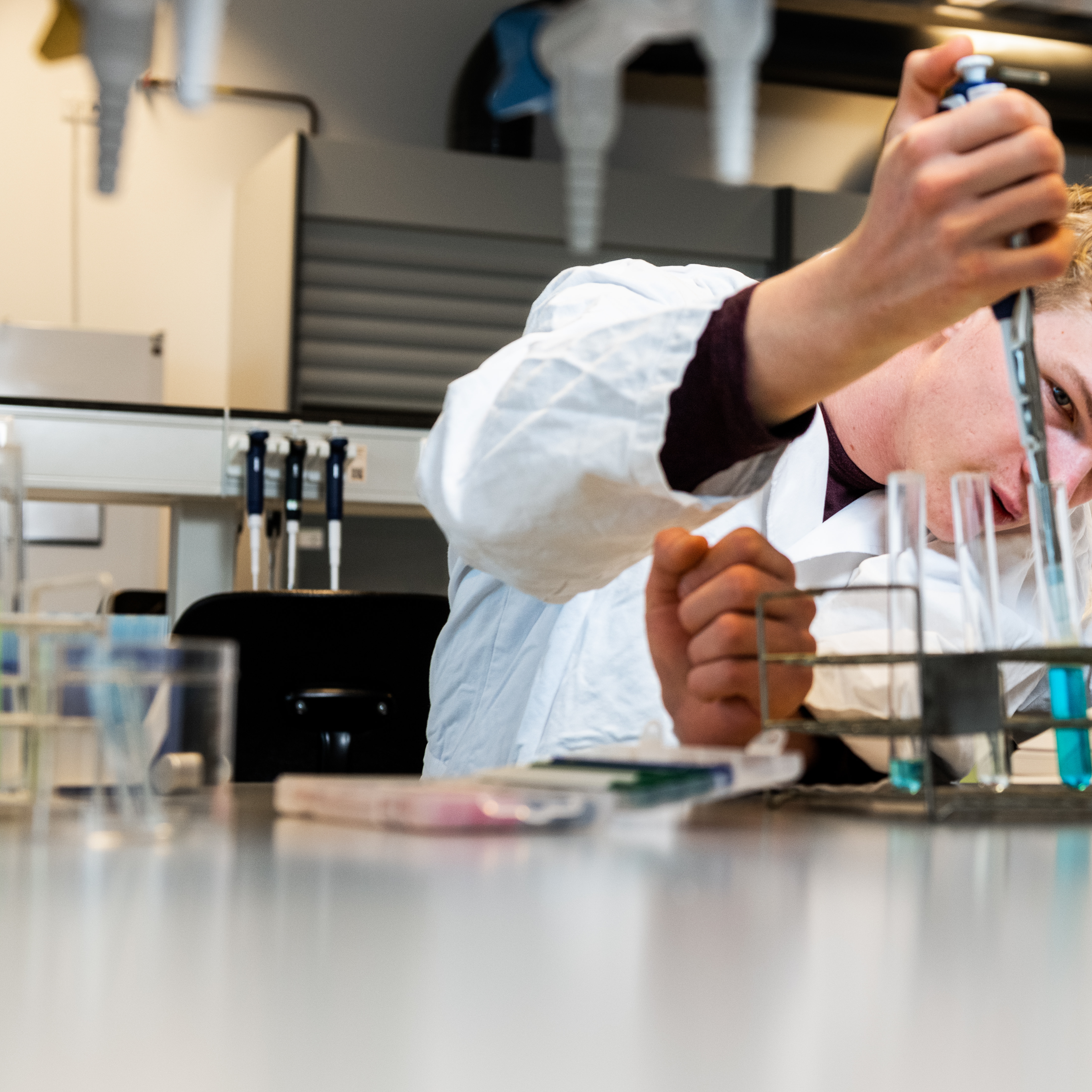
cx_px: 969
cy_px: 509
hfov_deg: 24.0
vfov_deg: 24.7
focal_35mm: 70
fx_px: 2498
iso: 500
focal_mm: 44
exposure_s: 1/160
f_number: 5
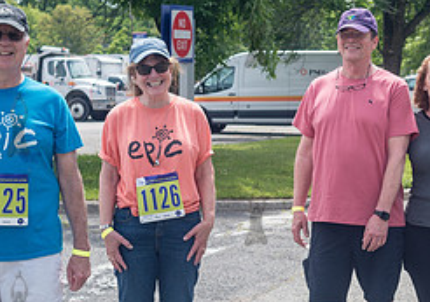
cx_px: 332
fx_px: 1215
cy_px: 158
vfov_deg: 14.2
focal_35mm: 100
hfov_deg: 19.9
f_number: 4
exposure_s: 1/1000
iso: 200
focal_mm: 35
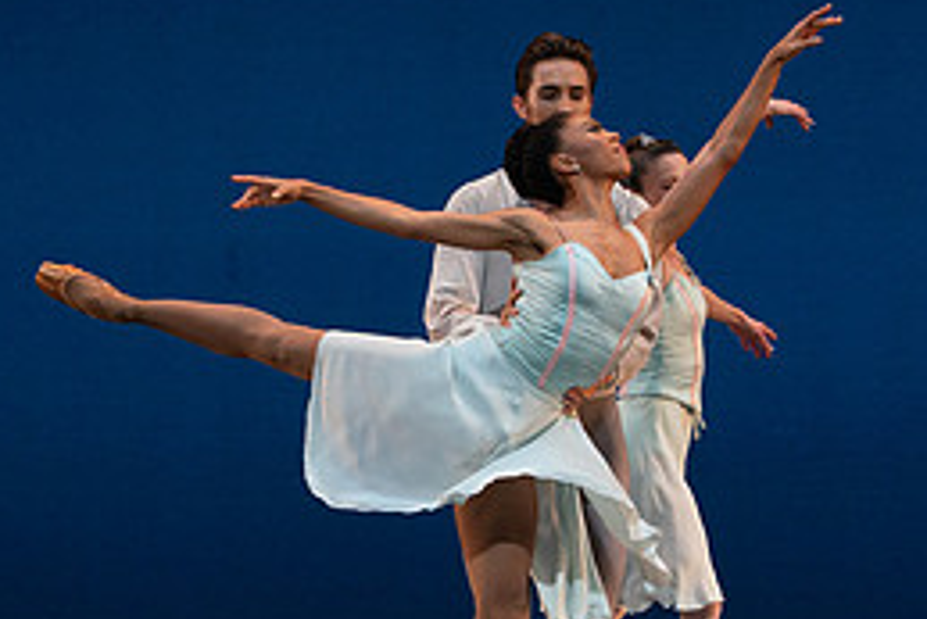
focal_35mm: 448
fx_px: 11542
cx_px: 365
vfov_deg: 3.1
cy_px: 324
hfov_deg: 4.6
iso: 3200
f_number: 8
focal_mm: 200
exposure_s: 1/400
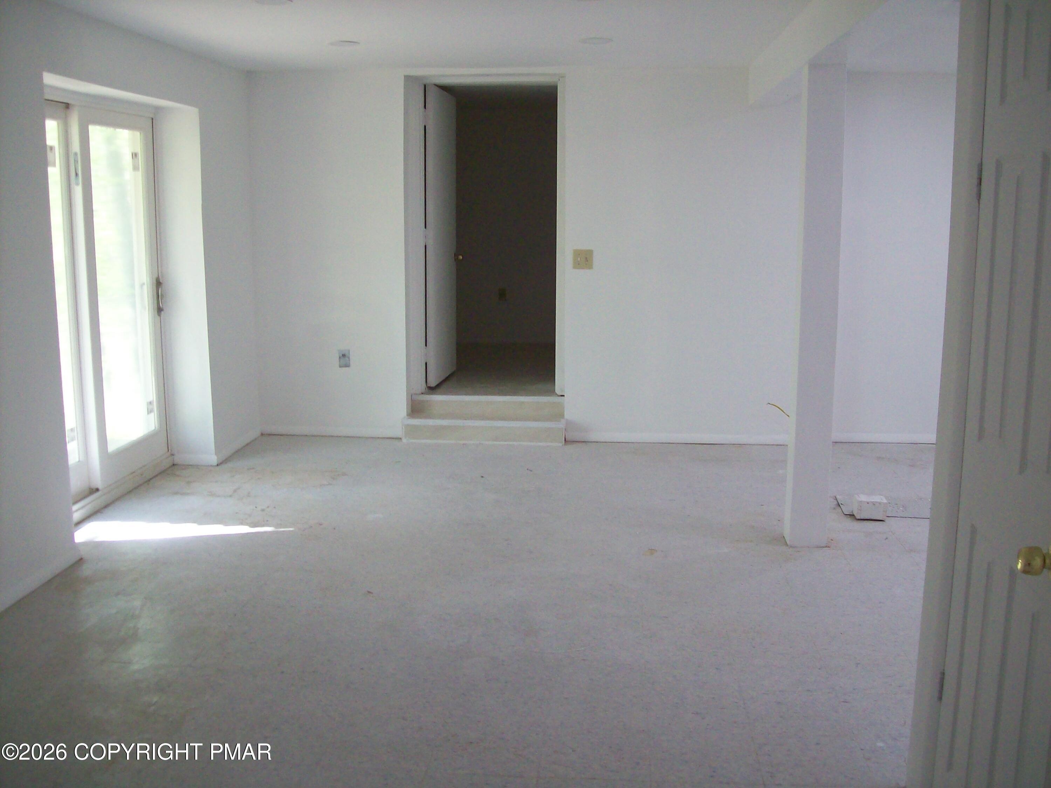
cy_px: 394
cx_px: 526
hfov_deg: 51.4
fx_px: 1093
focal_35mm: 36
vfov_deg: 39.7
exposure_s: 1/64
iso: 158
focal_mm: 6
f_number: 2.7
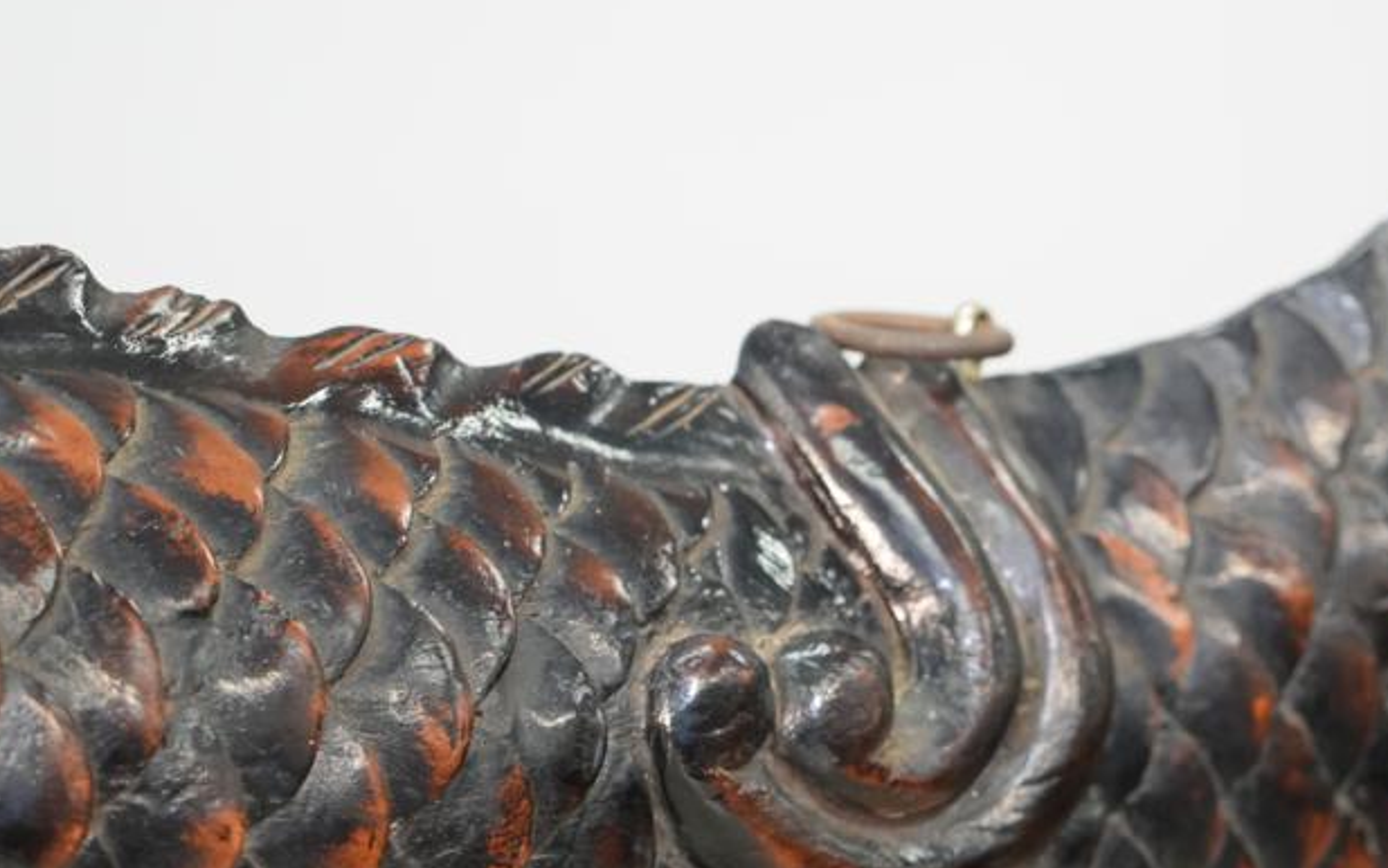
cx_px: 949
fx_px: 7114
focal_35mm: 188
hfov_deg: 11.1
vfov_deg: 7.0
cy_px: 426
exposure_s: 1/125
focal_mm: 105
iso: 2500
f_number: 4
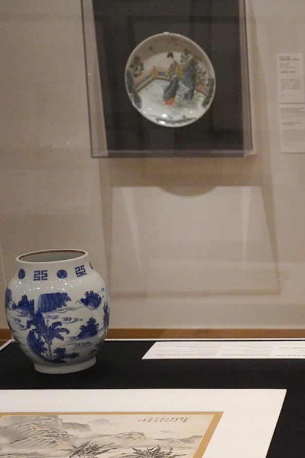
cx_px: 407
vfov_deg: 27.7
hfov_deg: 17.6
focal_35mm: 72
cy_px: 339
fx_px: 915
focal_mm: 32
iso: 10000
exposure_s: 1/100
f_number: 5.6
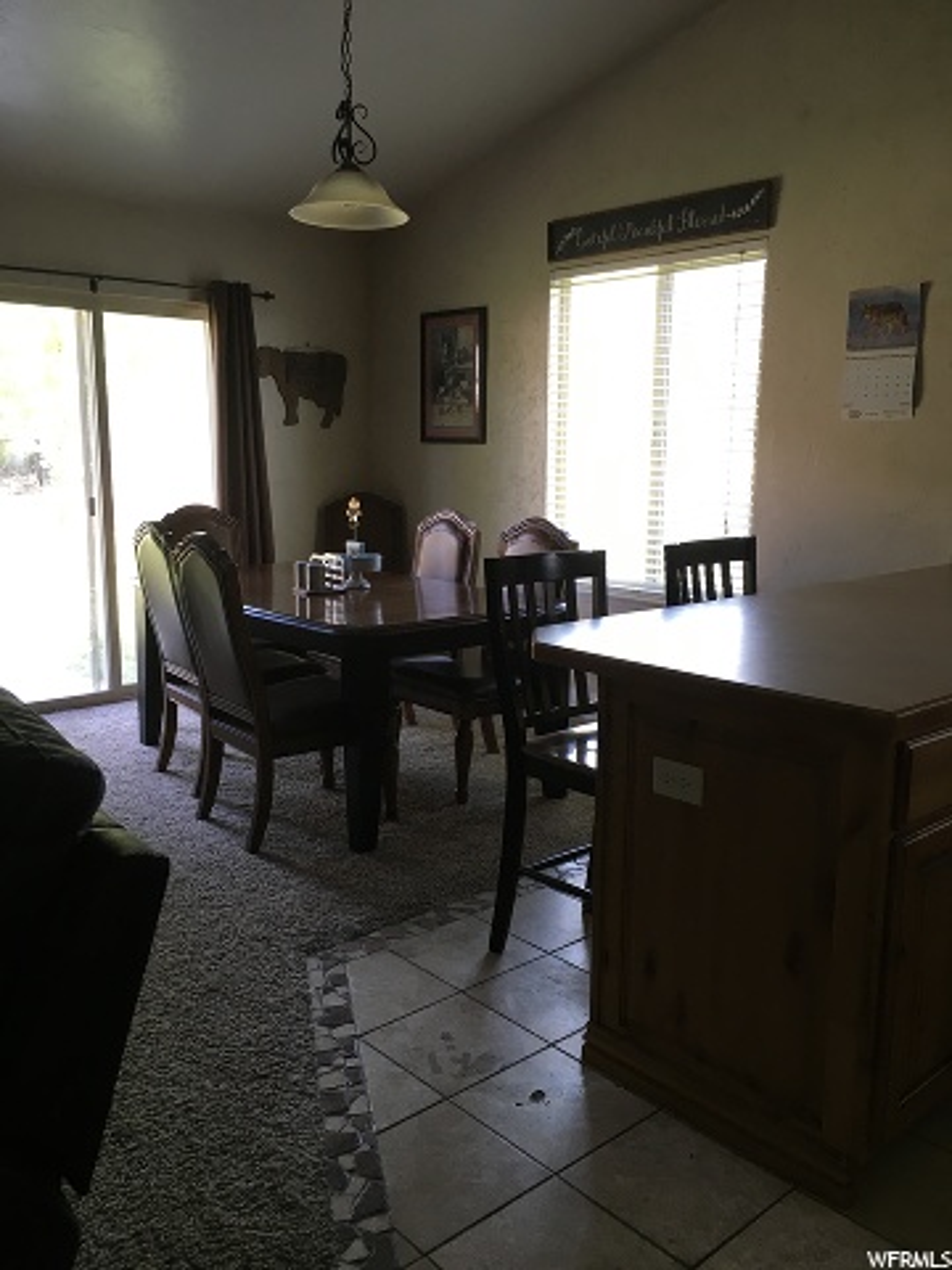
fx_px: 1063
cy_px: 635
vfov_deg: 61.7
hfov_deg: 48.2
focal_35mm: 29
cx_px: 476
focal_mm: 4.15
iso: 32
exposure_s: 1/30
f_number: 2.2
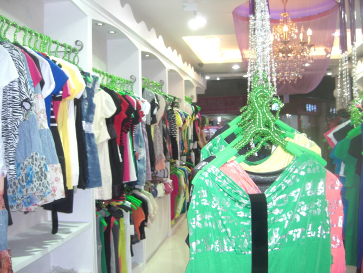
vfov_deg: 37.7
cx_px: 182
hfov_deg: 49.0
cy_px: 136
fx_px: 399
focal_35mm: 38
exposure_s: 1/60
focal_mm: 7.9
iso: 200
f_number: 2.8
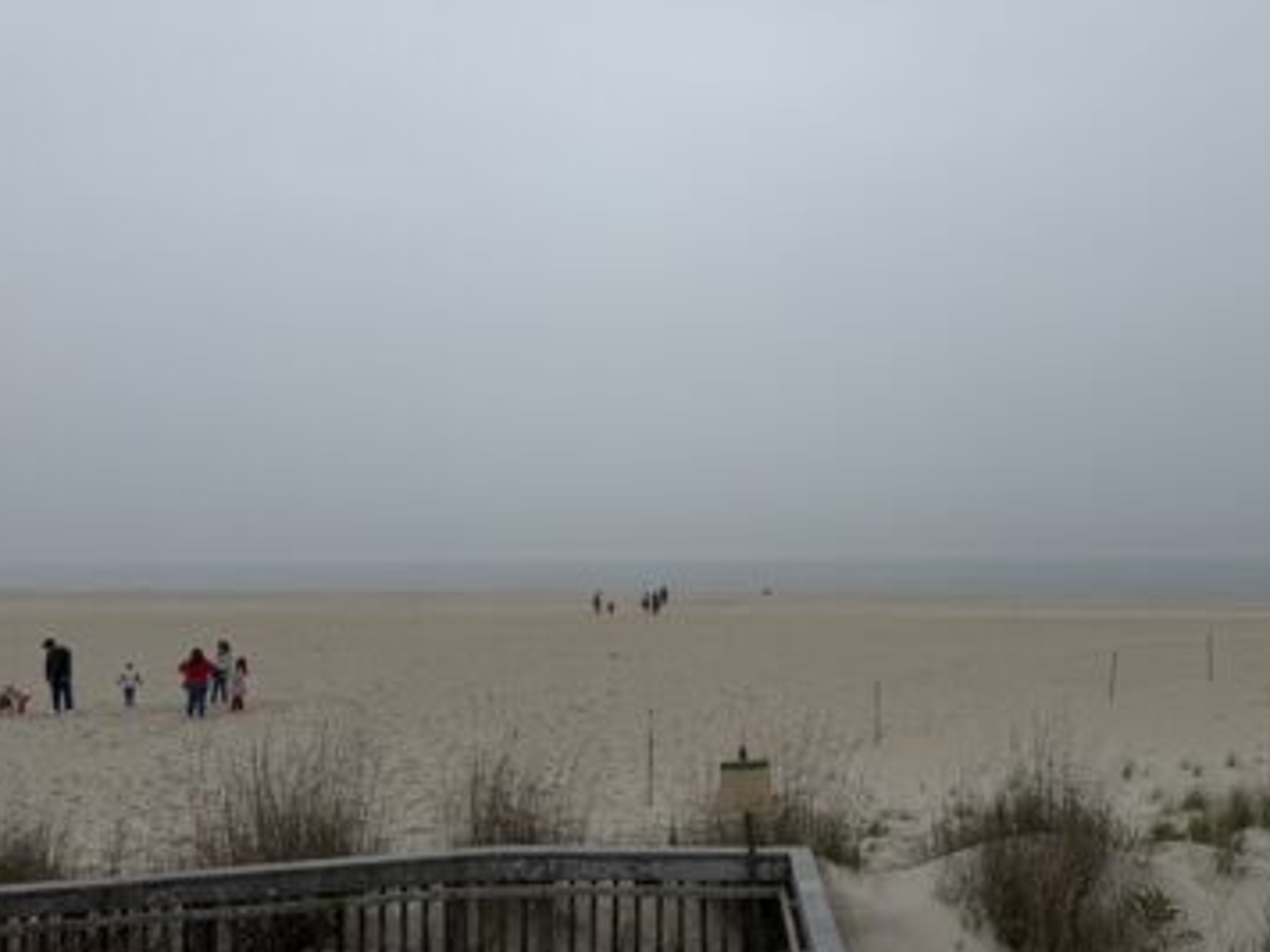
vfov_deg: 51.2
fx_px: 991
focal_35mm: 27
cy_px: 531
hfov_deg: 65.2
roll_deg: +0.4
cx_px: 692
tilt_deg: +1.6
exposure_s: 1/11905
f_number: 1.78
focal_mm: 6.76
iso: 80
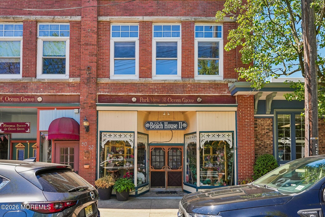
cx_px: 162
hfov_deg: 73.7
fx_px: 217
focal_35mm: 24
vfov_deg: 53.2
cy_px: 108
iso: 800
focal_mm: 24
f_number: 7.1
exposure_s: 1/640
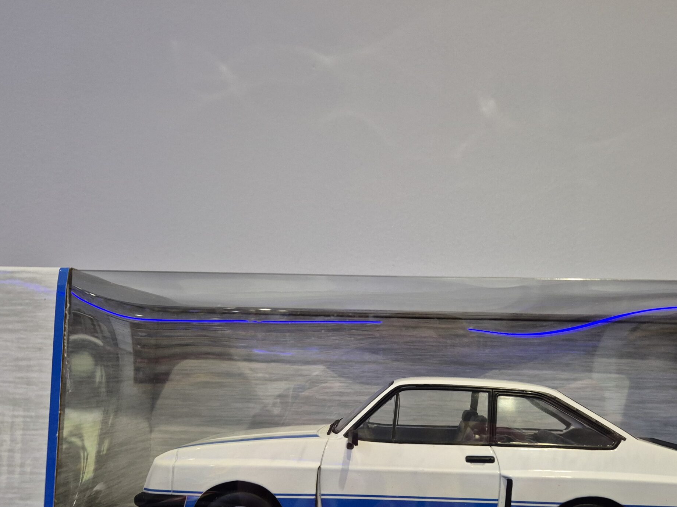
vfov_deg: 43.7
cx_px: 415
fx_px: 626
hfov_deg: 56.3
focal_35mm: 32
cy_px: 330
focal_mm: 5.4
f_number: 1.8
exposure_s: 1/100
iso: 500
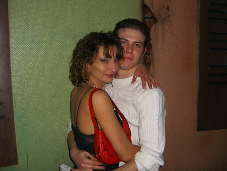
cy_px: 86
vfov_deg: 37.7
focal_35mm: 38
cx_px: 114
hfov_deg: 49.0
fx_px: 249
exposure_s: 1/60
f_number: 2.8
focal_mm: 7.9
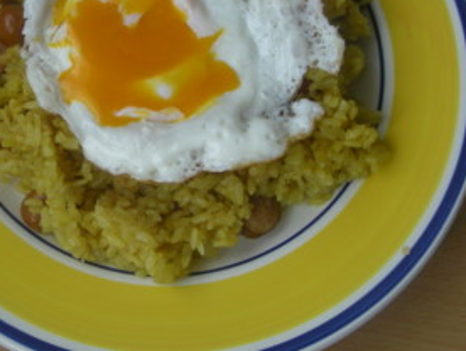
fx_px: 769
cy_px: 94
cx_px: 144
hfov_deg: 33.3
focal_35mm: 57
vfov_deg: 25.5
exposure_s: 1/59.8
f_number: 2.8
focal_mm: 5.7
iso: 104
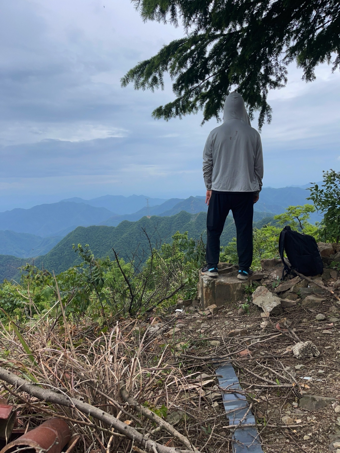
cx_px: 170
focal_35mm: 25
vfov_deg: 69.4
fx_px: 327
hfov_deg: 54.9
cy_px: 226
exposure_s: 1/5128
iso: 32
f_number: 1.6
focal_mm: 5.1
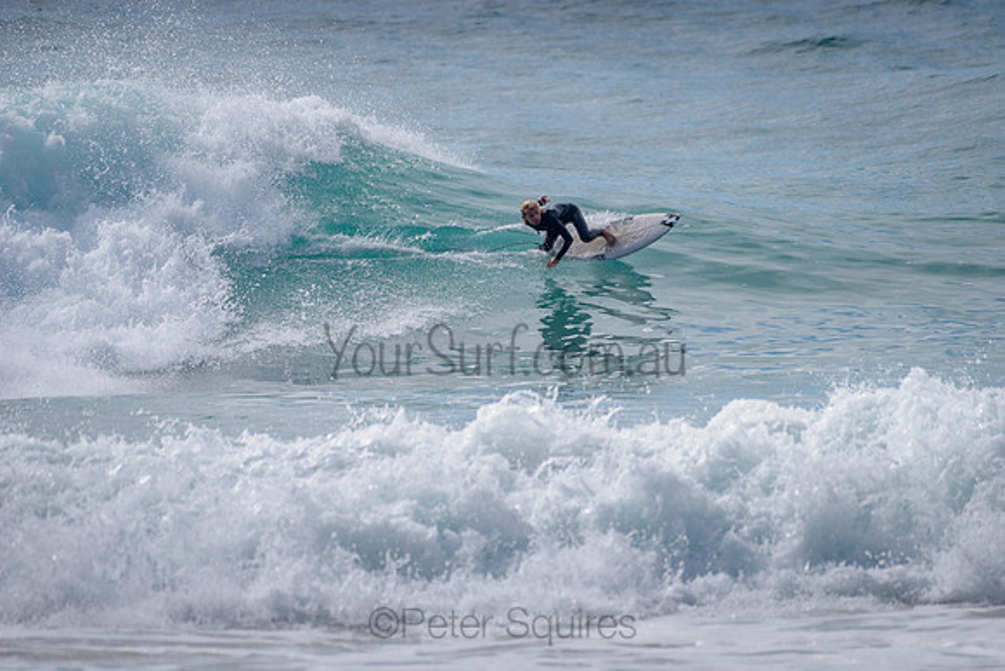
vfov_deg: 2.2
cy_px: 260
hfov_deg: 3.4
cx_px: 612
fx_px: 17121
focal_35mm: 613
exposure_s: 1/2000
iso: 100
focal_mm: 500
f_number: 5.6
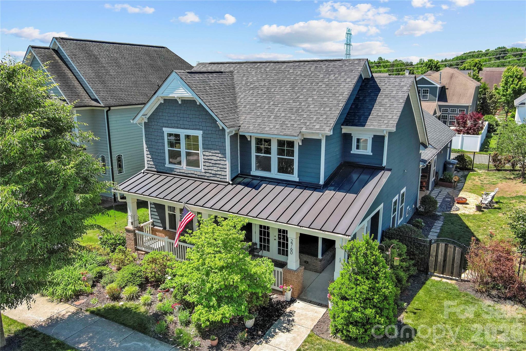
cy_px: 176
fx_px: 424
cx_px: 263
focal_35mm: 29
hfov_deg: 63.7
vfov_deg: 45.0
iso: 100
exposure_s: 1/750
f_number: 2.8
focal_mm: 10.57
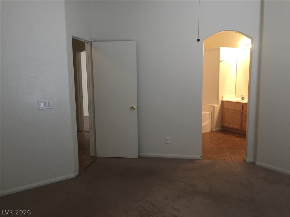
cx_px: 145
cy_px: 108
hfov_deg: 61.7
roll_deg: +0.3
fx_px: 243
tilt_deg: -7.3
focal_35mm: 29
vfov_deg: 48.2
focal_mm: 4.15
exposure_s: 1/30
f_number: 2.2
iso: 50
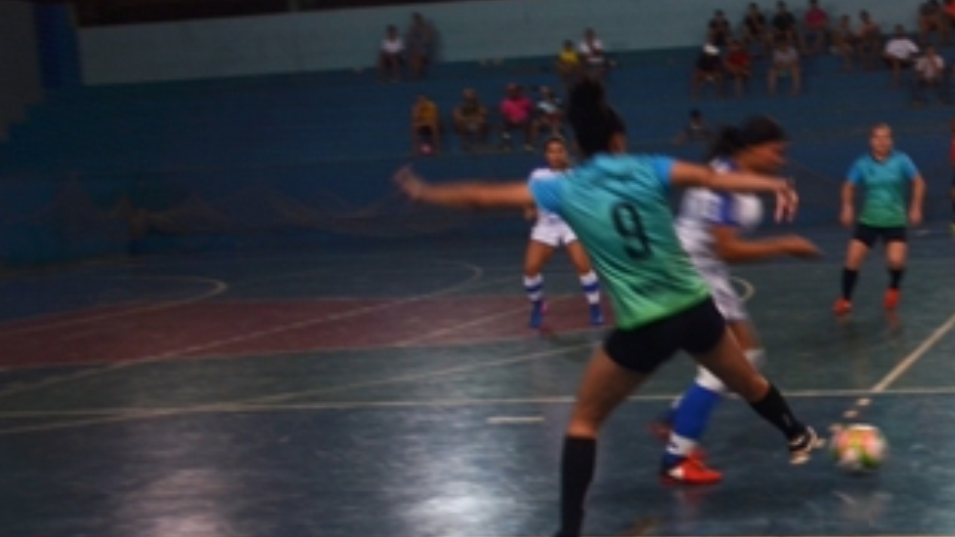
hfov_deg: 33.6
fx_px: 1469
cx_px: 903
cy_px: 307
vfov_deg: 20.7
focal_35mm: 58
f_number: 3.5
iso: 220
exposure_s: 1/50
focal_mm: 18
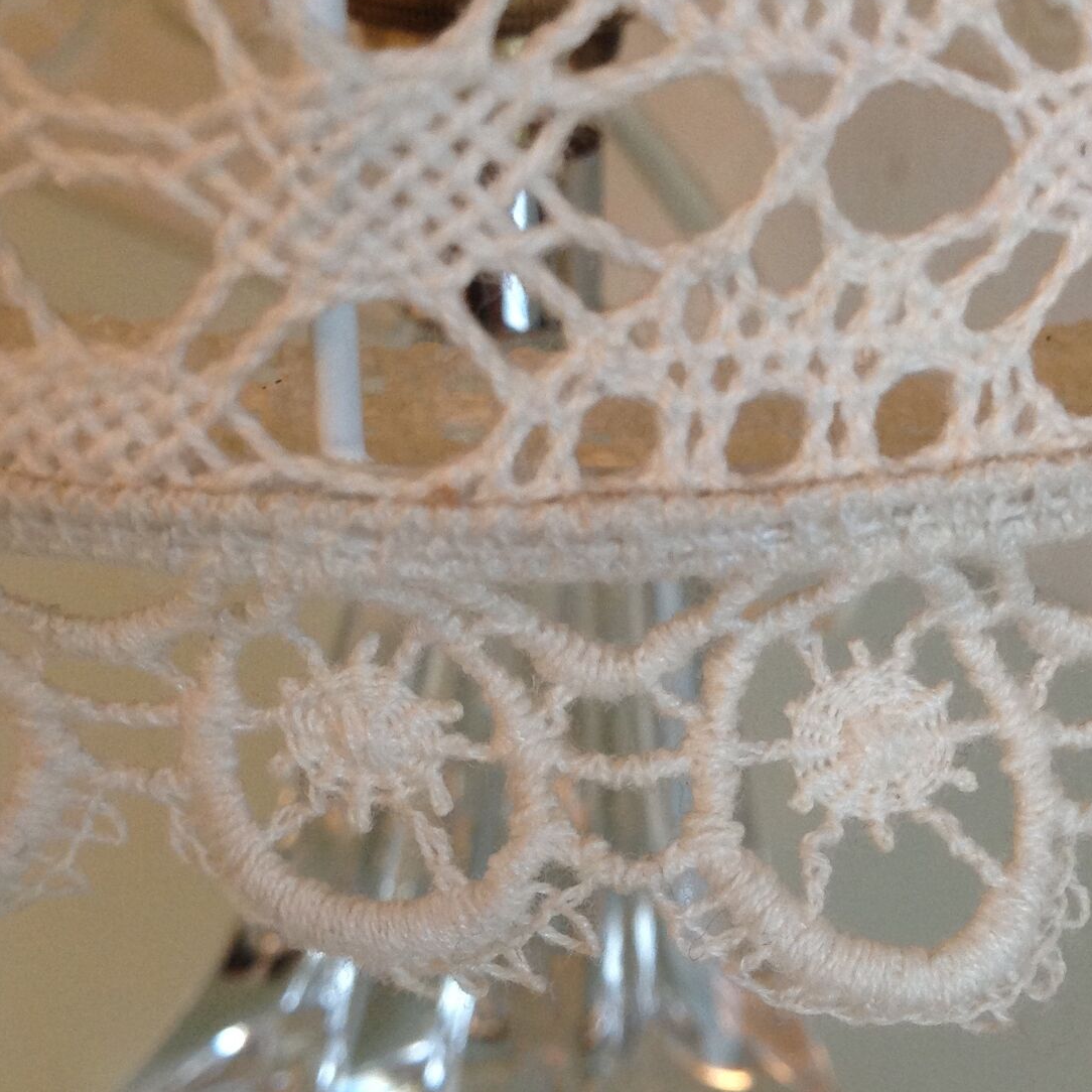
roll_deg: -1.3
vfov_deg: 30.0
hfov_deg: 29.9
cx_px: 718
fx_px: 2034
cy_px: 625
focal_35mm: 57
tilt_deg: -29.3
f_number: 2.4
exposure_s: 1/17
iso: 125
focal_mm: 4.28
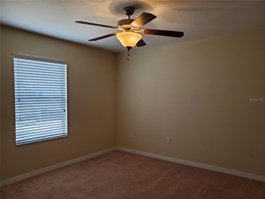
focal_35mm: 26
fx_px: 199
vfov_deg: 53.1
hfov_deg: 67.3
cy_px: 100
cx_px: 132
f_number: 2.4
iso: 160
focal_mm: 4.3
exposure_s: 1/120
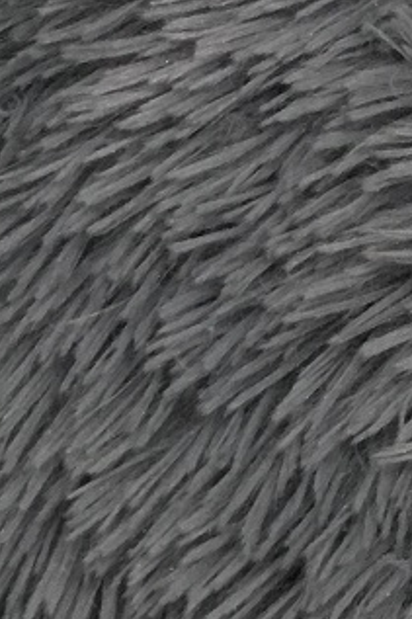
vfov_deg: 16.2
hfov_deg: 10.2
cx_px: 865
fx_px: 2096
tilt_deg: -54.8
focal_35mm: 122
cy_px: -113
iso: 125
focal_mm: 3.3
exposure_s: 1/33
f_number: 2.4
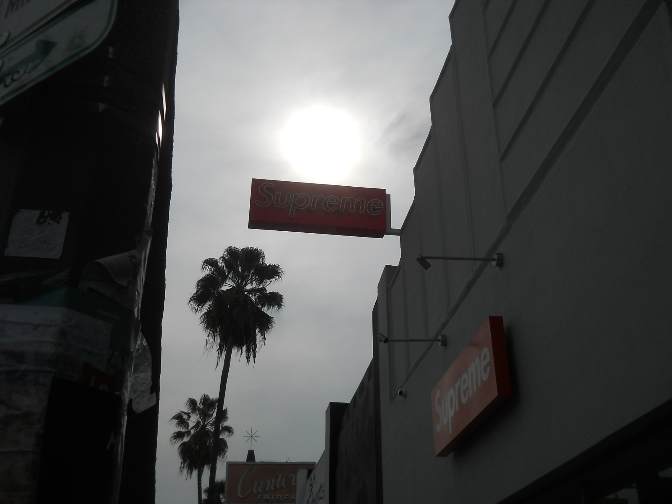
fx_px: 796
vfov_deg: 35.1
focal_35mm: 41
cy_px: 252
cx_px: 336
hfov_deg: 45.8
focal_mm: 6.72
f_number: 5.5
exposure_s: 1/2000
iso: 80
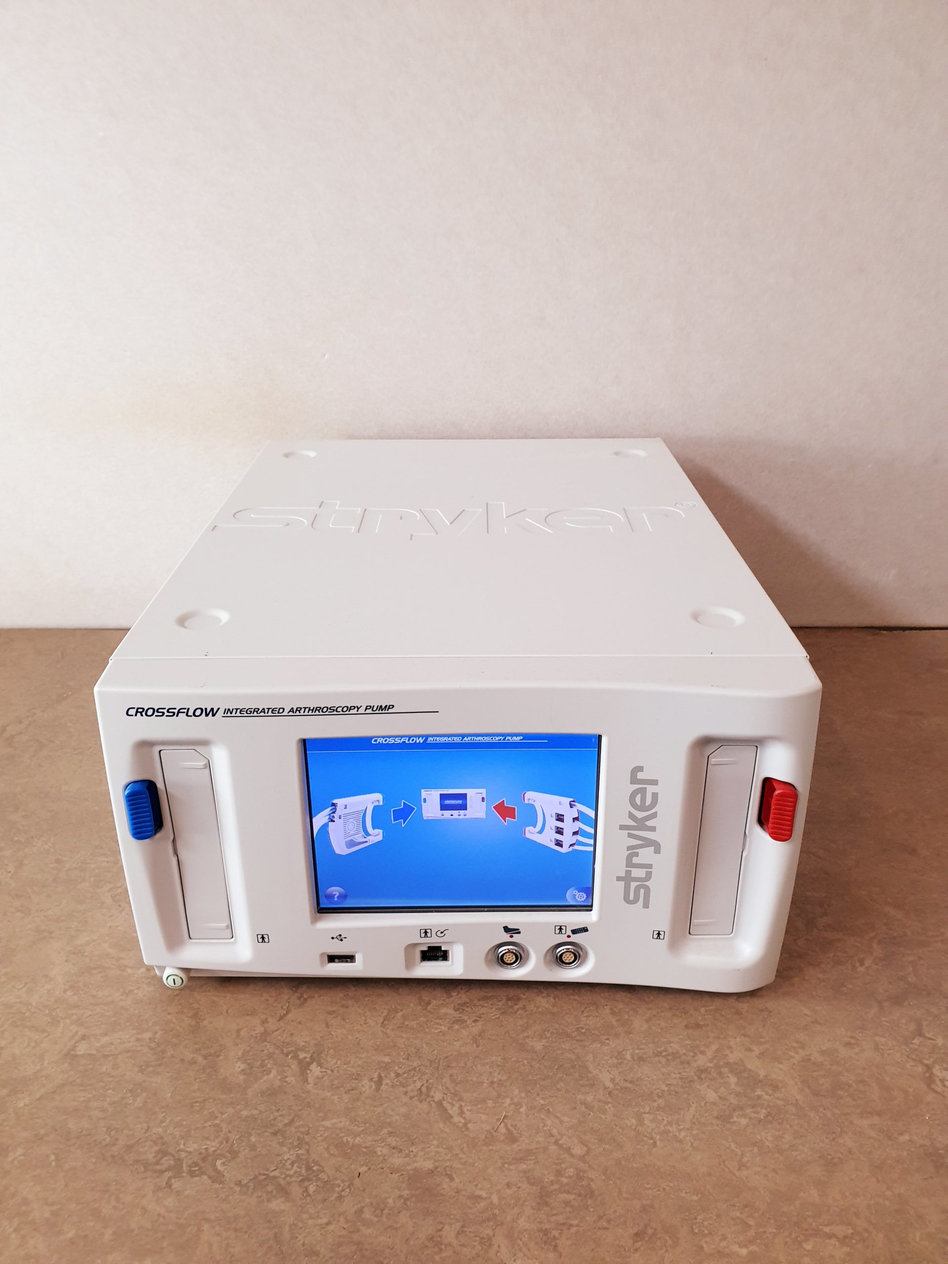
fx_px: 949
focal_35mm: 26
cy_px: 632
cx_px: 474
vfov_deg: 67.3
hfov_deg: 53.1
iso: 200
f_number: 2.4
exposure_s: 1/50
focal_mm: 4.3
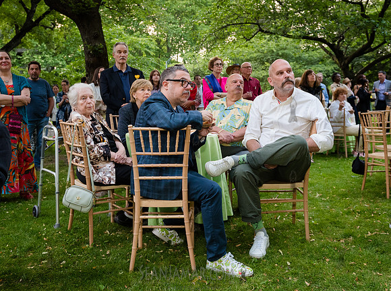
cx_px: 183
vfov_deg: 39.3
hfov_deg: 51.4
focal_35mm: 36
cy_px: 117
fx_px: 406
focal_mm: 28
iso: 2000
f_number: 3.5
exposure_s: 1/250
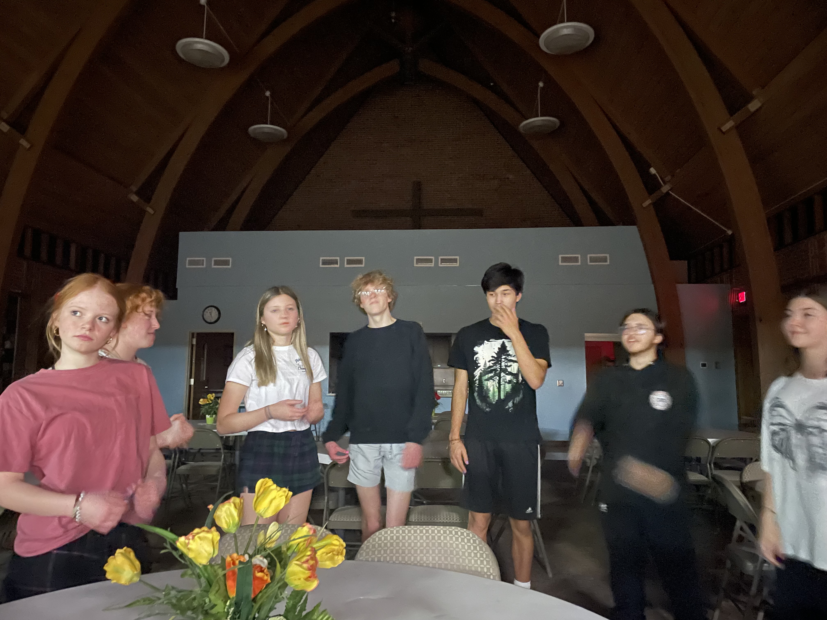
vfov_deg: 53.1
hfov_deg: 67.3
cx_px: 414
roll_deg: -0.2
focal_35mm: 26
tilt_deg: +6.4
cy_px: 310
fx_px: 621
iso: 1250
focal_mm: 4.2
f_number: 1.6
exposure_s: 1/8
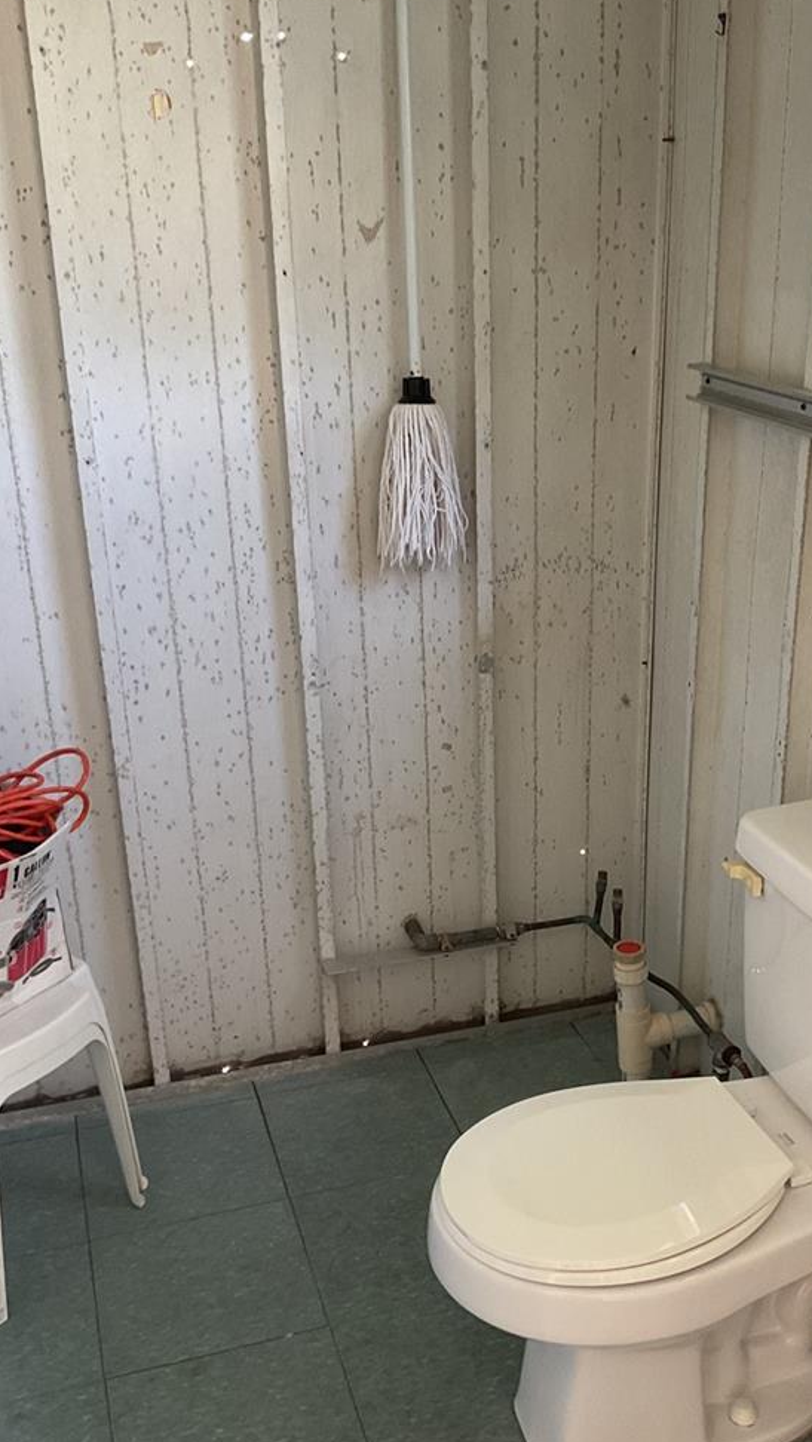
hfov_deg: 30.3
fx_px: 1492
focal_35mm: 39
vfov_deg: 51.4
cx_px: 523
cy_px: 844
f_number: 1.8
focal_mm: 3
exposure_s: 1/60
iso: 125
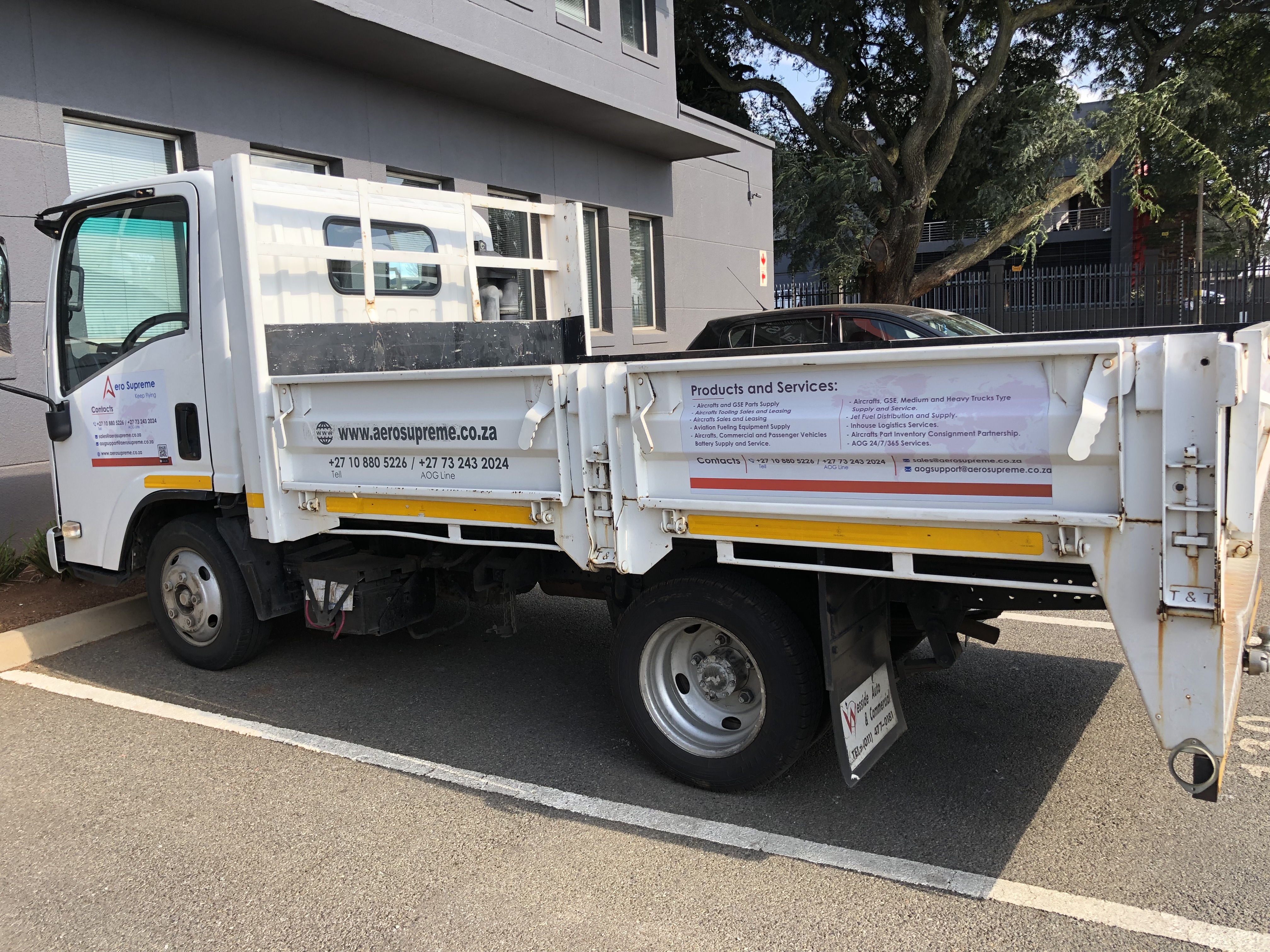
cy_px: 476
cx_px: 635
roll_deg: +2.5
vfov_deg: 49.7
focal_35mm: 28
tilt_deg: -7.3
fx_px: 1027
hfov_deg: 63.4
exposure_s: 1/505
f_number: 1.8
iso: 20
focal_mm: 4
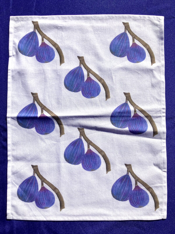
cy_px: 117
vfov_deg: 63.4
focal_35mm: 28
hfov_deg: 49.7
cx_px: 88
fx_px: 189
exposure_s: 1/4878
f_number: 1.8
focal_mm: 3.99
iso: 32
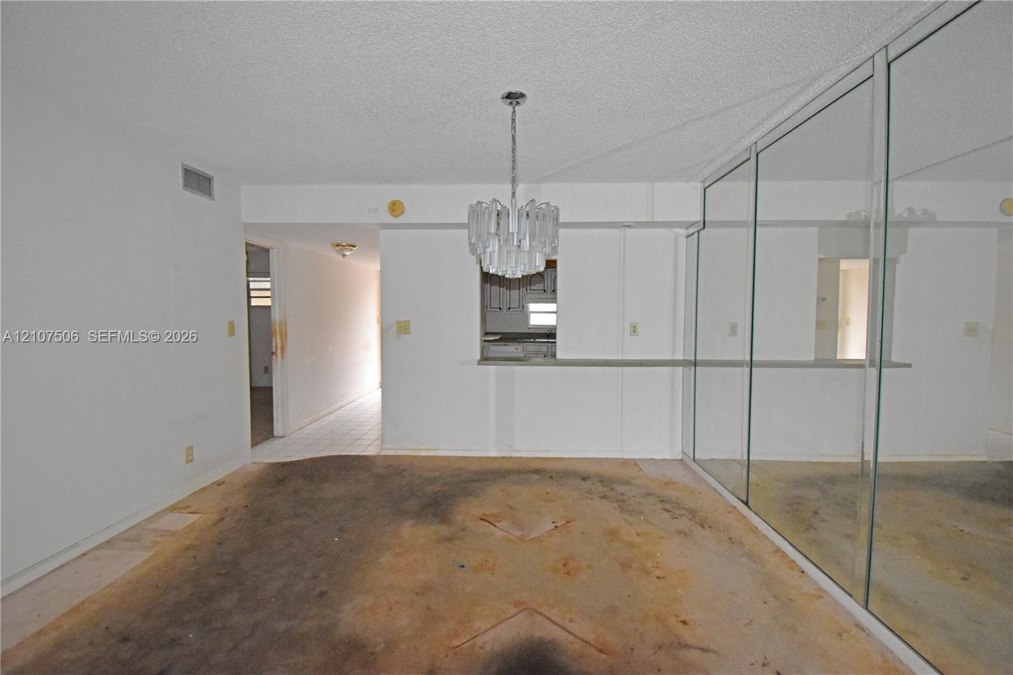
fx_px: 422
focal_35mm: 15
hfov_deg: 100.4
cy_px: 338
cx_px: 506
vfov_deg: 77.3
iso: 3600
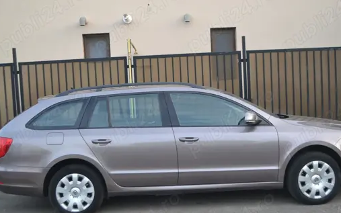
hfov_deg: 42.6
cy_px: 113
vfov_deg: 27.4
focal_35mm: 47
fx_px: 437
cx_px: 184
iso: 400
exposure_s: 1/80
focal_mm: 26
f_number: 4.5
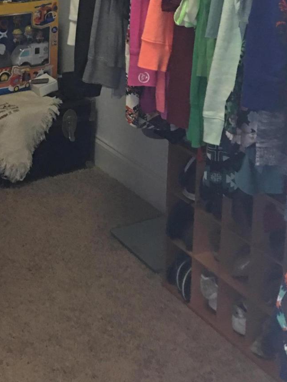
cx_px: 48
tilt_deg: -6.4
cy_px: -61
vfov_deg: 25.9
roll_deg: -1.2
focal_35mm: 68
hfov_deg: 21.3
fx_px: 752
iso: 50
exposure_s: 1/4
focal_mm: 4.15
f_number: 2.2
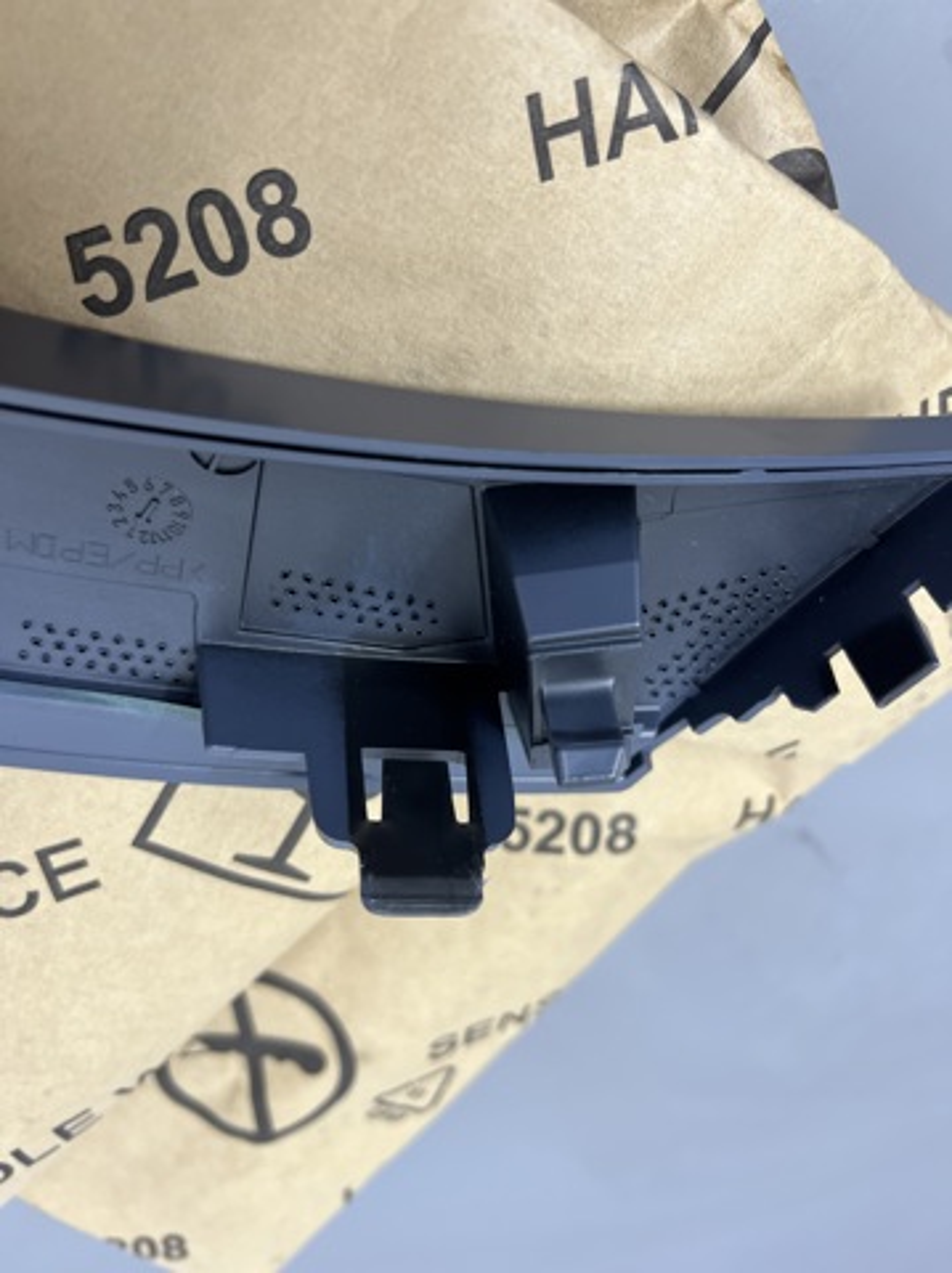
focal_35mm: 26
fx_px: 955
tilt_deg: -48.9
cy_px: 636
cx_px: 476
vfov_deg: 67.4
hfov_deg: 53.0
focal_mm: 5.7
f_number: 1.5
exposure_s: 1/100
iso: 64
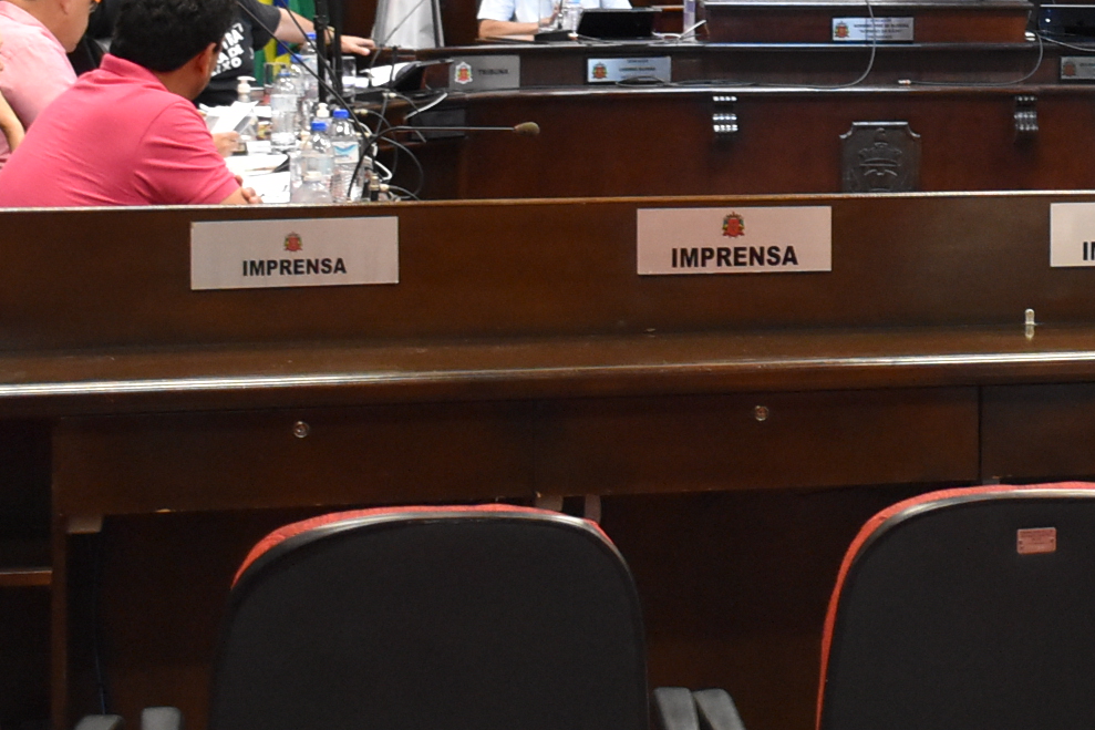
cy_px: -91
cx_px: 1205
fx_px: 3315
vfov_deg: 12.3
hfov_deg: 18.1
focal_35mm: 109
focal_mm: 24
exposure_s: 1/60
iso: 2200
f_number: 3.8
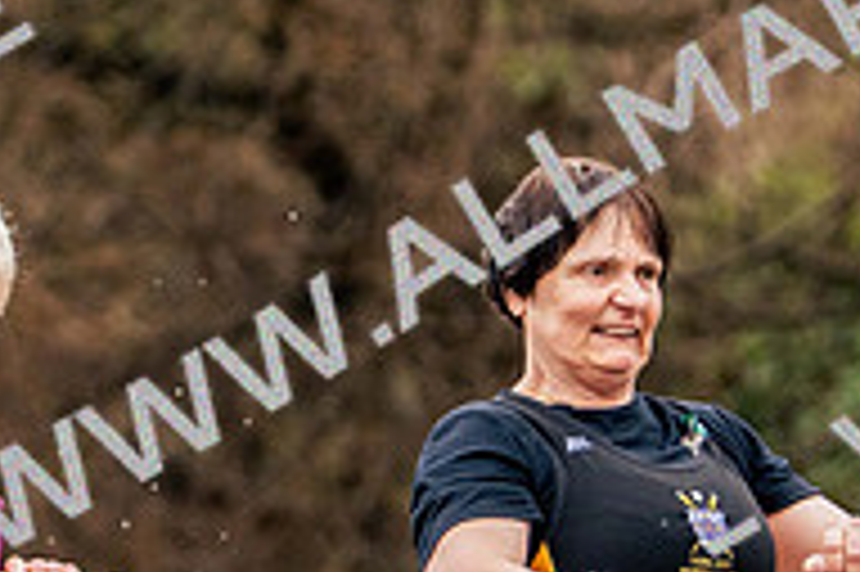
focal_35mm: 1144
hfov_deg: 1.8
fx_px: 27305
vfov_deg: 1.2
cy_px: 561
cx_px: 504
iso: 3200
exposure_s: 1/2000
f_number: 6.3
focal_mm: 376
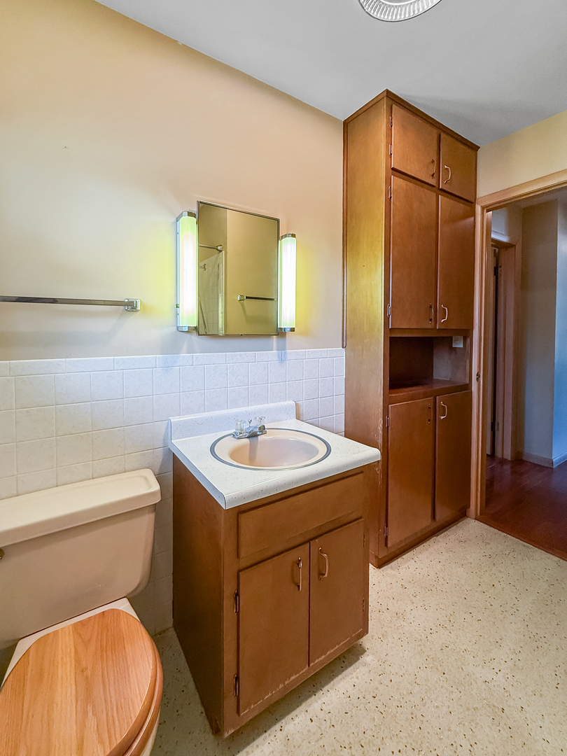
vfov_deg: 102.1
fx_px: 306
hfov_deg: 85.7
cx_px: 284
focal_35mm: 14
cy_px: 378
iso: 160
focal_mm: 2.22
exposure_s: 1/120
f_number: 2.2
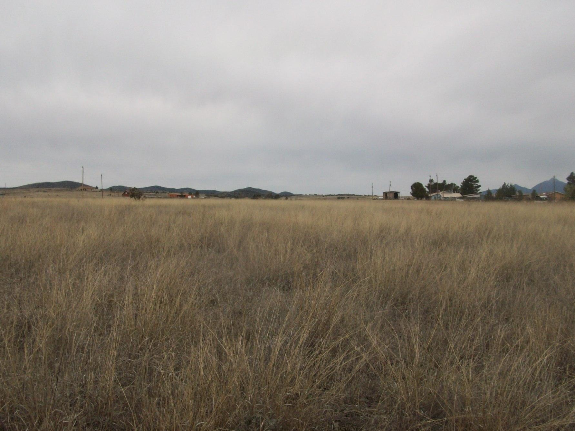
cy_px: 191
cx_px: 294
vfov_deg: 36.8
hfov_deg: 47.9
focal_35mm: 39
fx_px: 648
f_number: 5.5
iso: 64
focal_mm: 5.7
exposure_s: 1/518
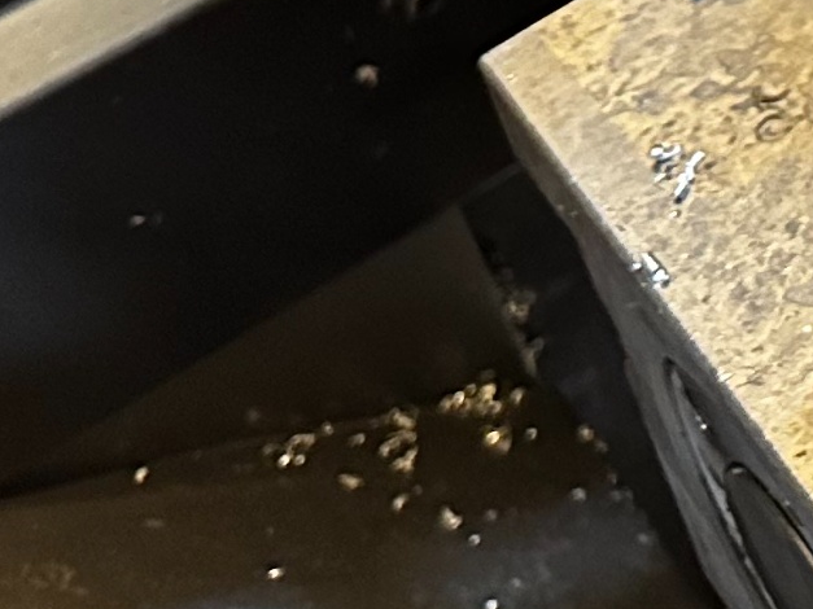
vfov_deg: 10.2
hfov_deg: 12.7
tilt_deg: -32.3
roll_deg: +1.0
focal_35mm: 125
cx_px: 1857
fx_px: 2935
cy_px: -901
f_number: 1.78
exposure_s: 1/50
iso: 500
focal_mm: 6.86
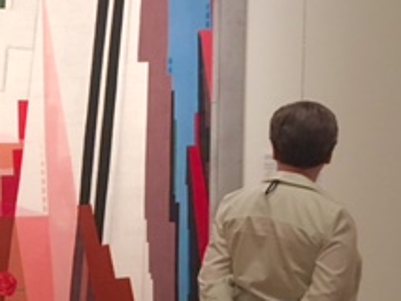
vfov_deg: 17.0
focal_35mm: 87
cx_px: -96
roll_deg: -1.0
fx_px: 1008
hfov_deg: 20.8
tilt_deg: -2.8
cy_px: 169
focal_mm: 4.15
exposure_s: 1/30
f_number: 2.2
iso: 200
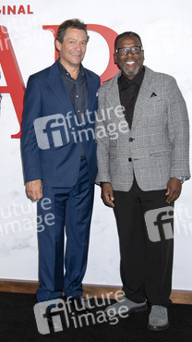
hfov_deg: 27.7
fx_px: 389
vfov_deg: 47.4
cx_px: 108
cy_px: 174
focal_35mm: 43
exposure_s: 1/200
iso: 640
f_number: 5
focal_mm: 38
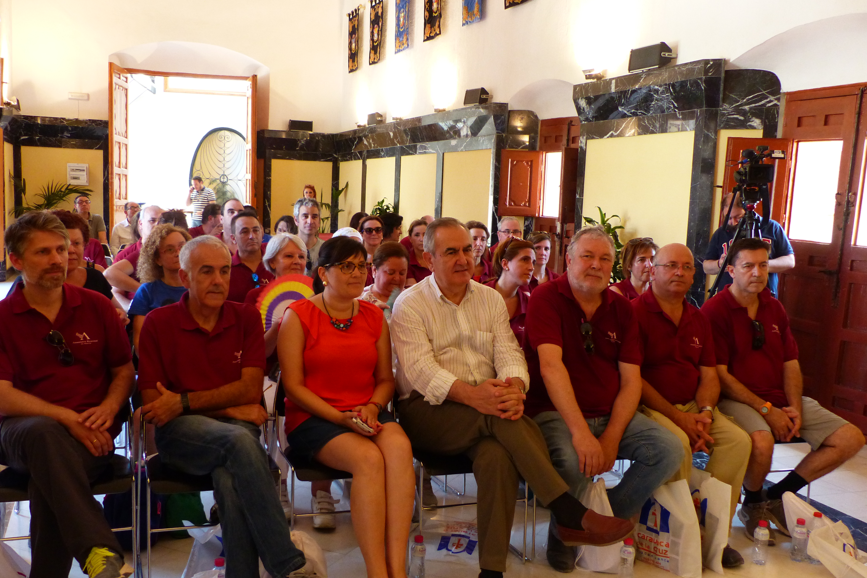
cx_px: 428
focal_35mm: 35
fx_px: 843
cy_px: 320
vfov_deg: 37.8
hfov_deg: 54.4
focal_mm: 5.9
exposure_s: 1/60
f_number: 2.8
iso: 400
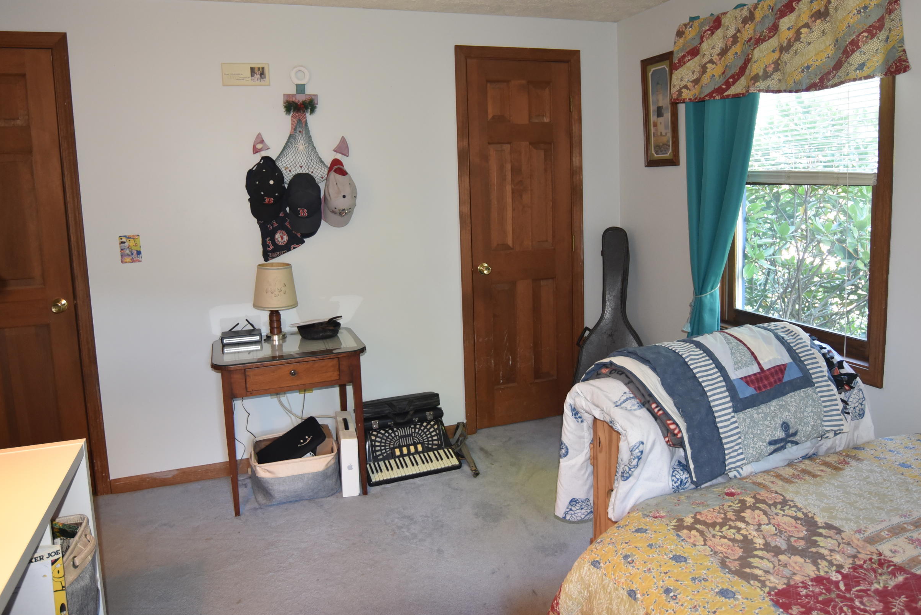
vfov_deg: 51.0
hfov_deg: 71.5
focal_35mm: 25
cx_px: 452
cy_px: 249
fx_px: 640
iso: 2000
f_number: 3.8
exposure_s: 1/60
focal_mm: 20
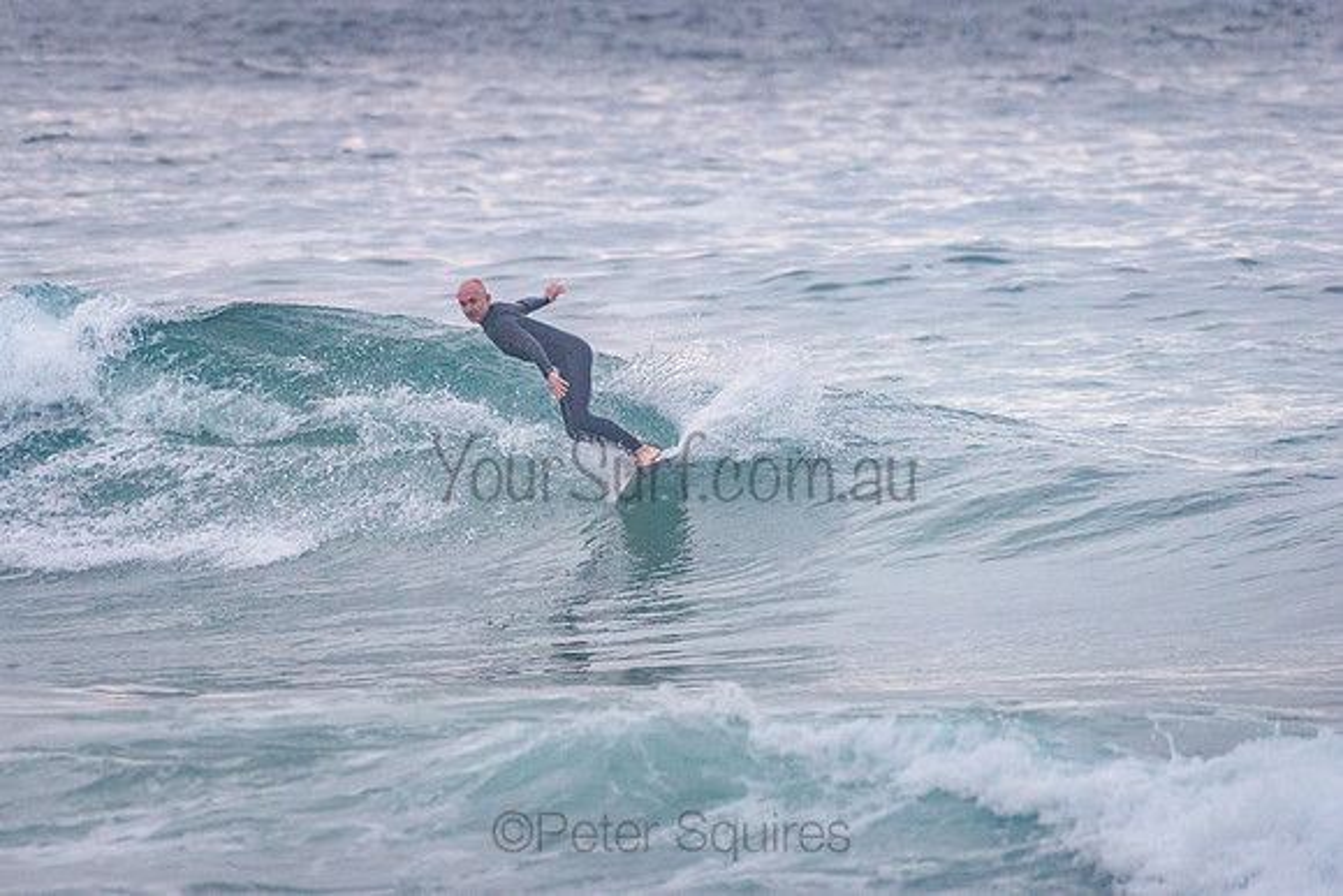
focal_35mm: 613
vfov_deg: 2.2
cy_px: 347
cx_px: 532
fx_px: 22870
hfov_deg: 3.4
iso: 2000
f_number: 5.6
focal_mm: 500
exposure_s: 1/1250
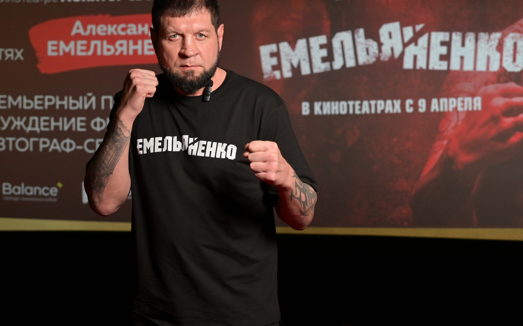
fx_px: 798
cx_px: 303
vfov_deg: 23.1
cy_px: 137
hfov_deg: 36.2
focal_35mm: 56
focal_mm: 42
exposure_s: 1/100
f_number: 4
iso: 1000
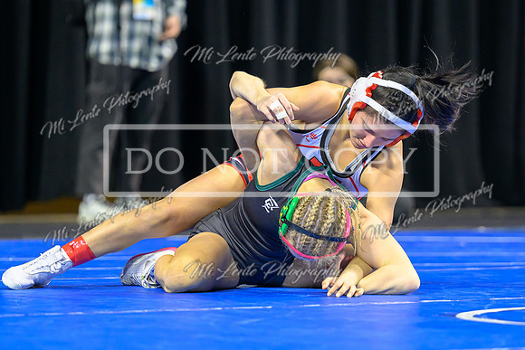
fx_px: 4046
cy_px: 193
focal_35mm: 277
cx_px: 293
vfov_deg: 5.0
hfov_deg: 7.4
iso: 3200
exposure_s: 1/800
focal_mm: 175
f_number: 2.8
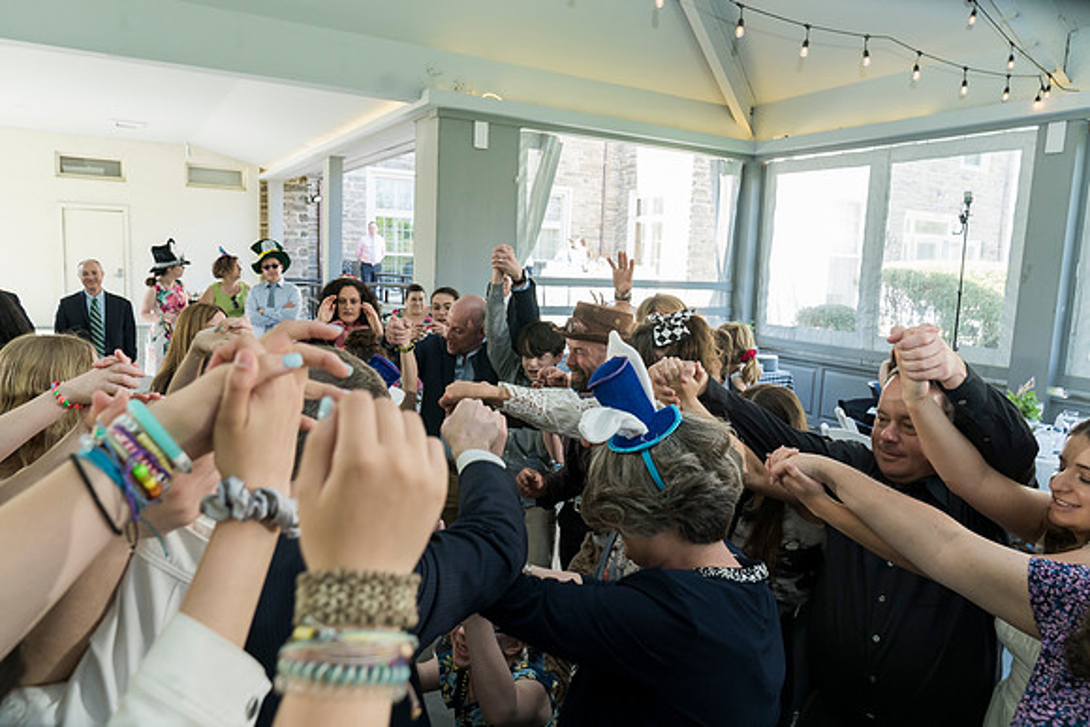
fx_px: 757
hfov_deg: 71.5
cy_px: 364
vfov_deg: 51.3
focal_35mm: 25
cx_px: 545
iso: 1250
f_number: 5
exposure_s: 1/200
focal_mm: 25
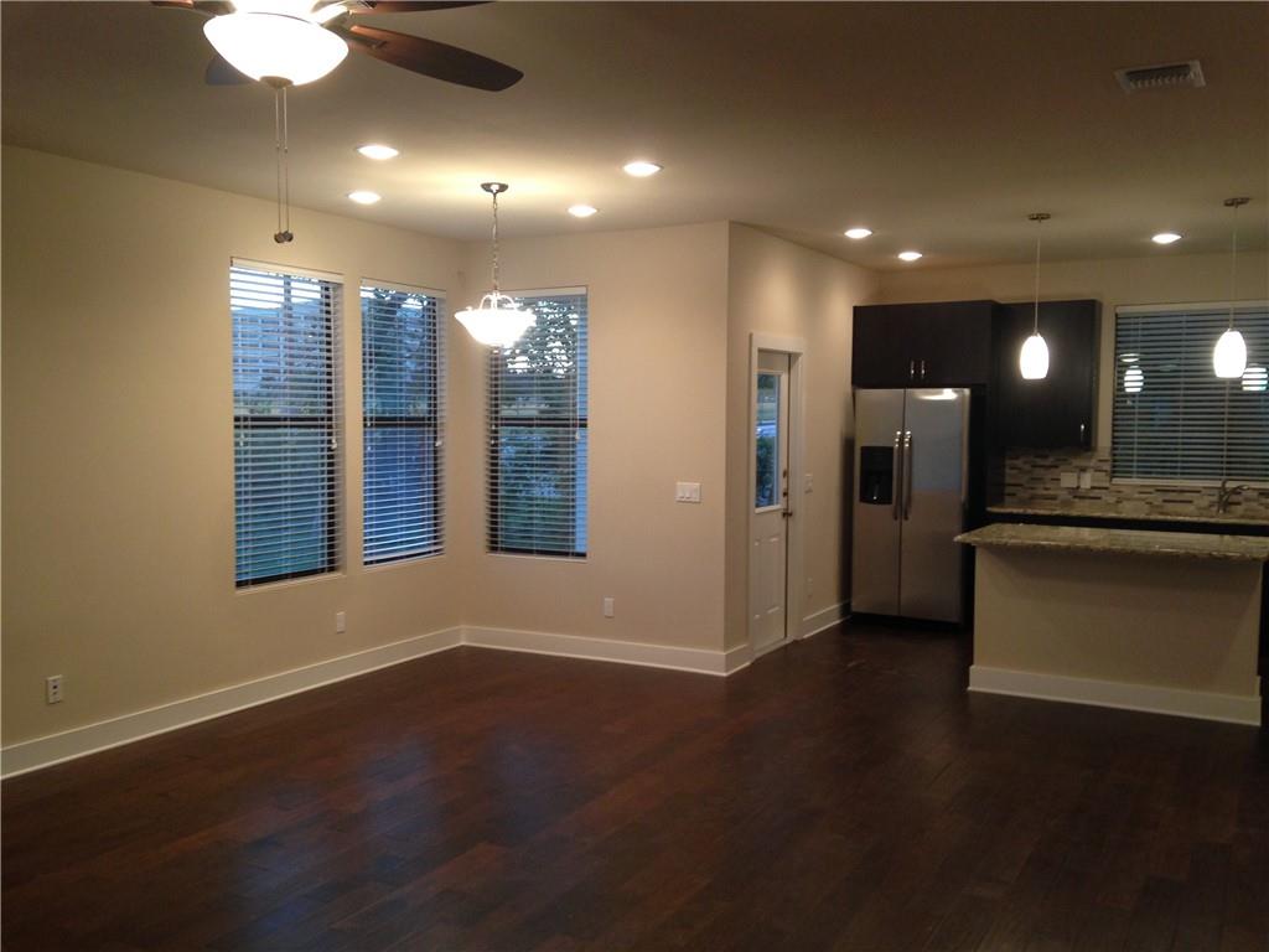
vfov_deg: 42.9
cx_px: 634
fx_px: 1210
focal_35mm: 33
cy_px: 476
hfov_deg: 55.4
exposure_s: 1/20
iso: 100
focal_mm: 4.12
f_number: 2.4
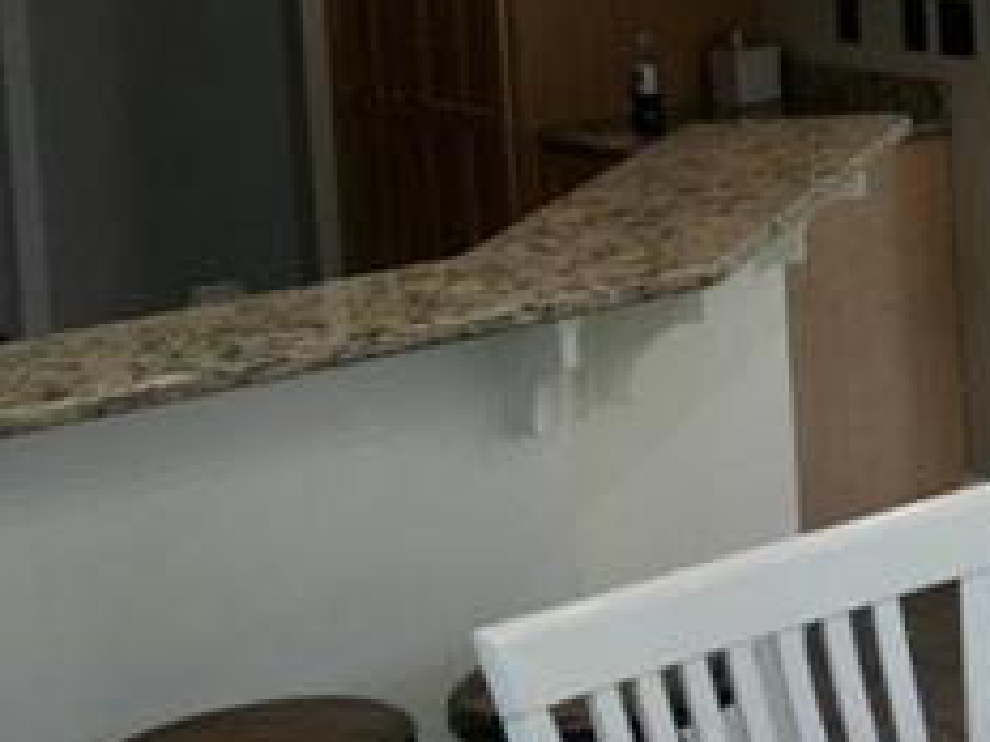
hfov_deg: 16.0
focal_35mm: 102
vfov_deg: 13.9
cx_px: 1839
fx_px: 2917
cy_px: -230
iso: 400
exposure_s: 1/160
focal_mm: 16
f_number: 4
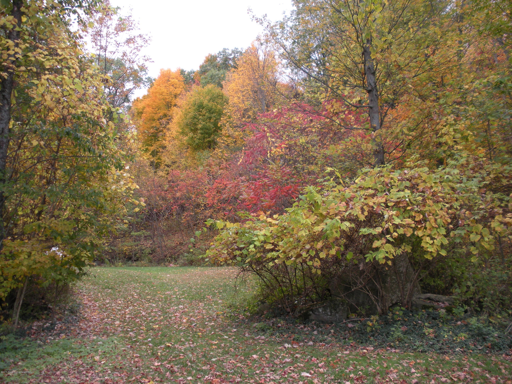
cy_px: 192
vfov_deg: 39.7
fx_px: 532
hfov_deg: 51.4
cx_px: 256
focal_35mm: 36
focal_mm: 6.3
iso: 64
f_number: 3.5
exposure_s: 1/74.1
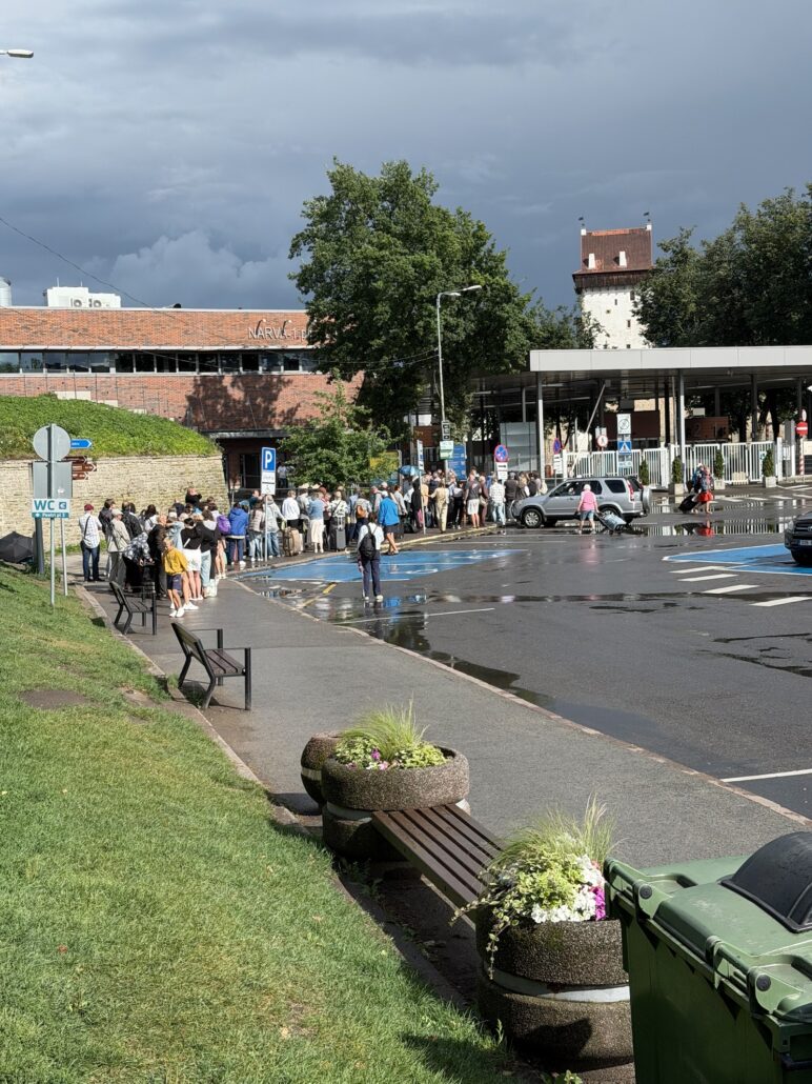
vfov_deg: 39.7
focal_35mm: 48
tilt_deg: -4.5
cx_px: 406
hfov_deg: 30.3
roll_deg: +1.4
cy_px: 542
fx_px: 1502
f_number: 1.78
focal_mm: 6.76
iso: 64
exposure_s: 1/3891
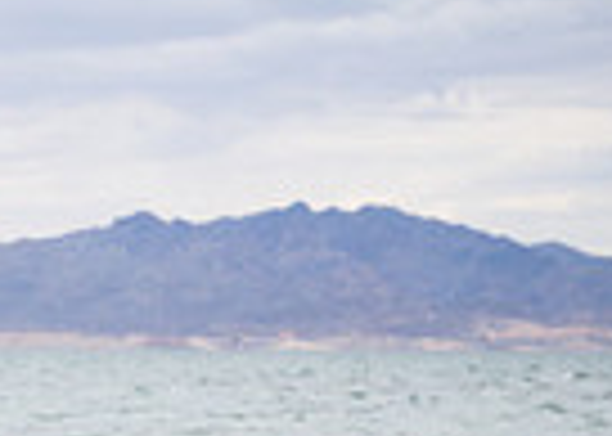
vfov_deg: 6.1
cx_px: -530
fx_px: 4100
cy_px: 510
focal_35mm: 236
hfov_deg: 8.2
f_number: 9
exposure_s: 1/160
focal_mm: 47
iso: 64
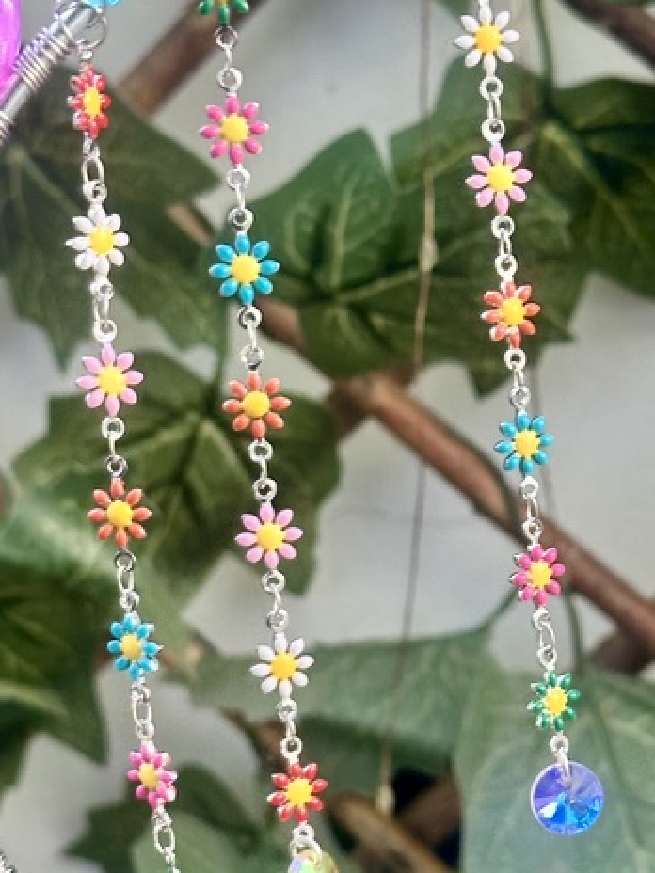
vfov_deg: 18.5
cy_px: 551
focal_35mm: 106
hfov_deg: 14.0
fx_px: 2674
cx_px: 408
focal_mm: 6.86
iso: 40
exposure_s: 1/121
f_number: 1.78
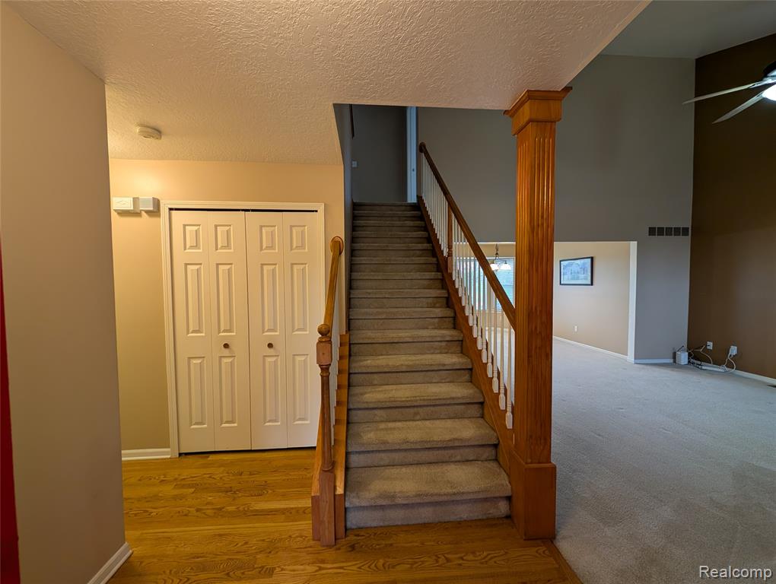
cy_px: 292
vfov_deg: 94.6
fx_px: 269
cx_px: 388
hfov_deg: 110.5
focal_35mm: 12
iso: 54
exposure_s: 1/24
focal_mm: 2.23
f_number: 1.95
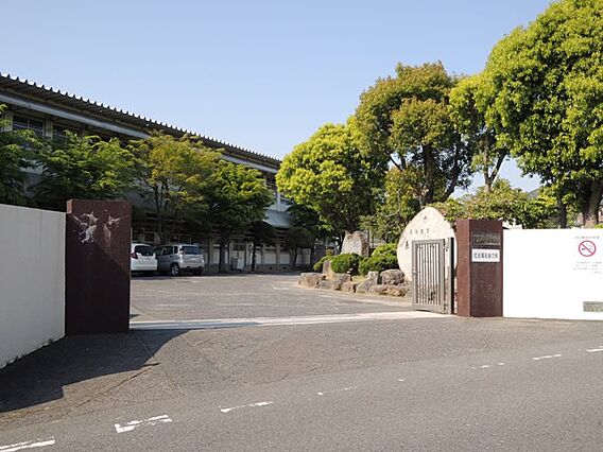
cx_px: 302
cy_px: 226
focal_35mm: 35
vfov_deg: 40.7
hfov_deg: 52.6
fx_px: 610
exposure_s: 1/800
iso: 100
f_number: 3.2
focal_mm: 6.3
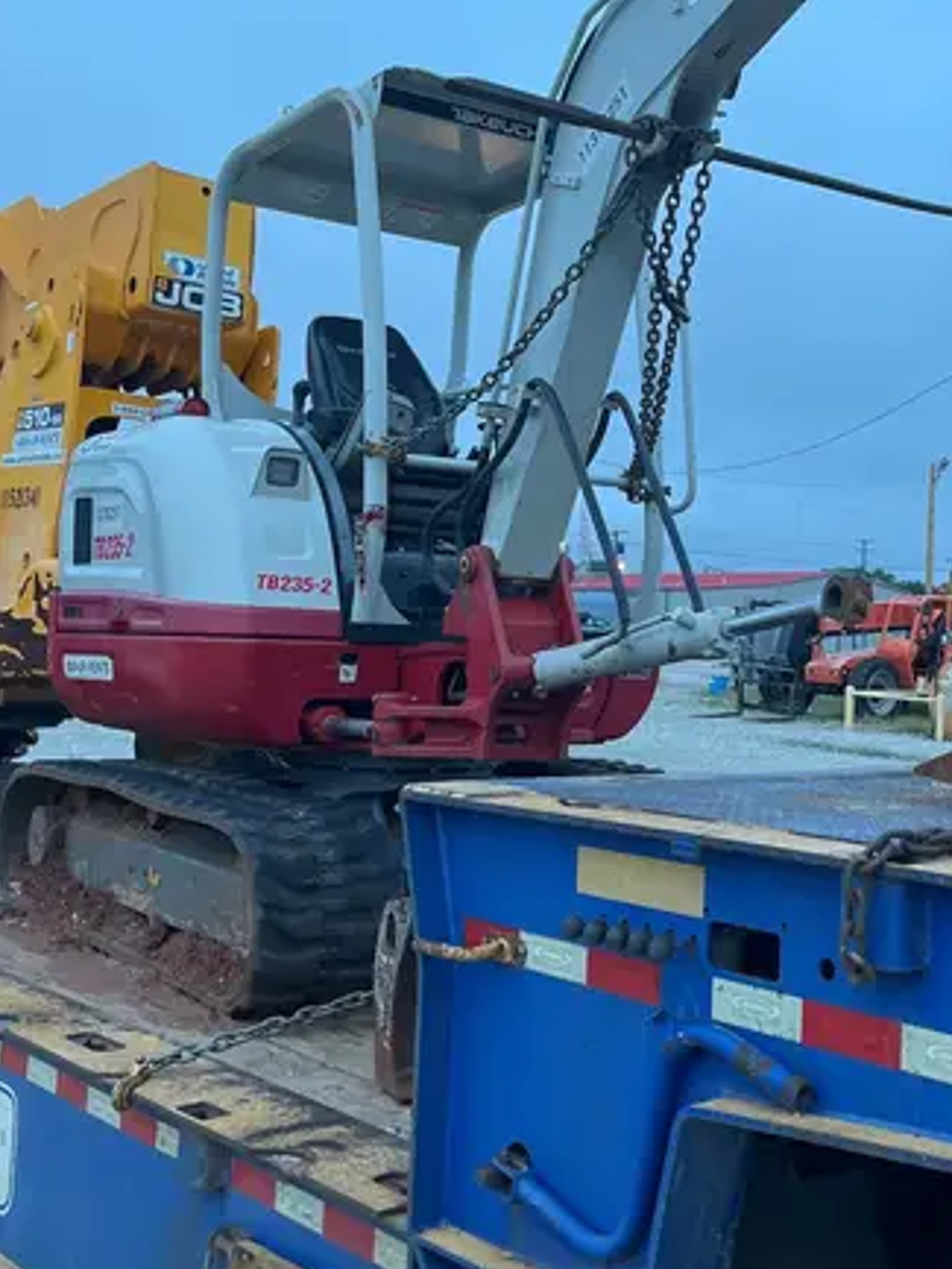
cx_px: 756
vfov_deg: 42.8
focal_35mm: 44
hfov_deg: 32.0
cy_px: 532
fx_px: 1613
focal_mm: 5.1
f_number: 1.6
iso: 125
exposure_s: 1/60
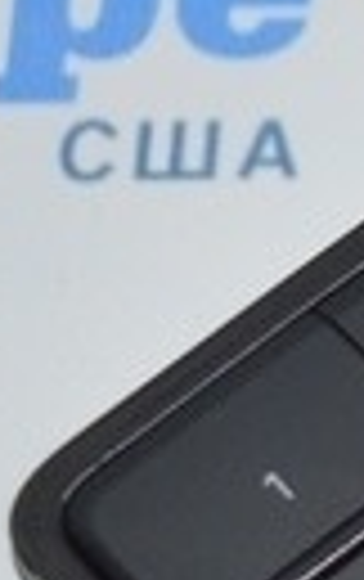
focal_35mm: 290
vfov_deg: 7.2
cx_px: 1092
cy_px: 263
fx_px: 4588
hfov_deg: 4.4
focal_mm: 24
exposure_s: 1/100
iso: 400
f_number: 4
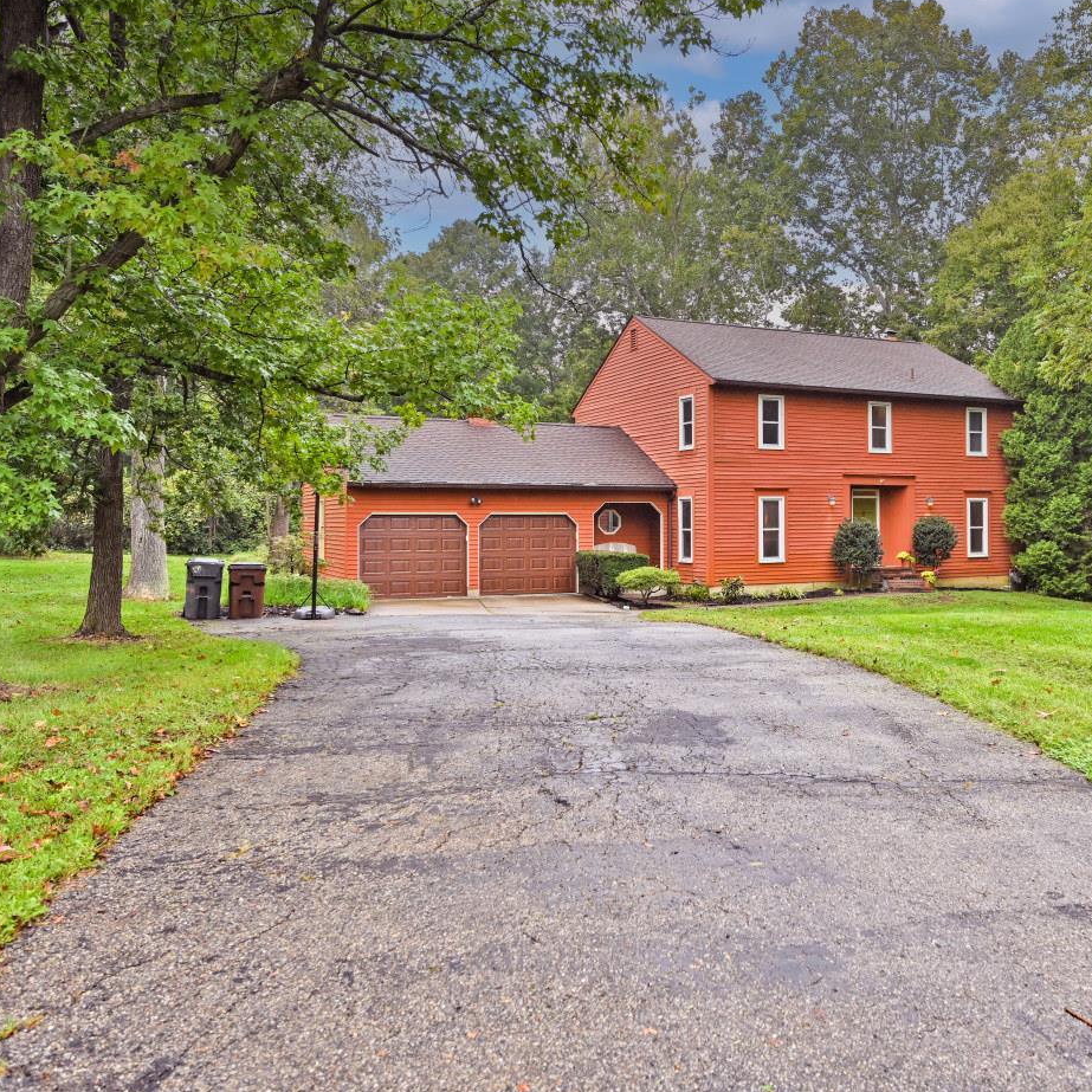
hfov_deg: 54.7
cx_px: 710
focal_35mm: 29
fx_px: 1035
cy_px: 503
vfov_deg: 55.6
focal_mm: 21
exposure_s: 1/250
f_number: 4
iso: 220
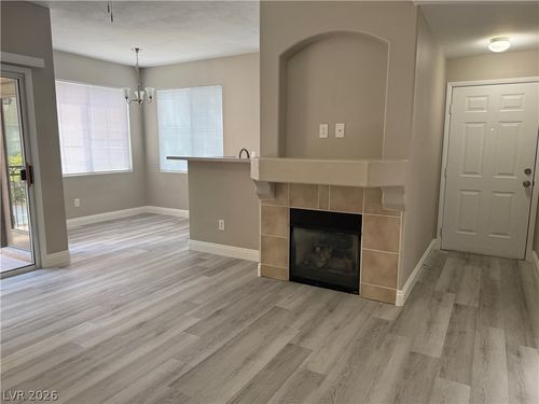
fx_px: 374
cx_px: 270
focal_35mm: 24
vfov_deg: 56.8
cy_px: 202
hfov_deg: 71.6
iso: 125
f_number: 1.78
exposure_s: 1/126
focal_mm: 6.76
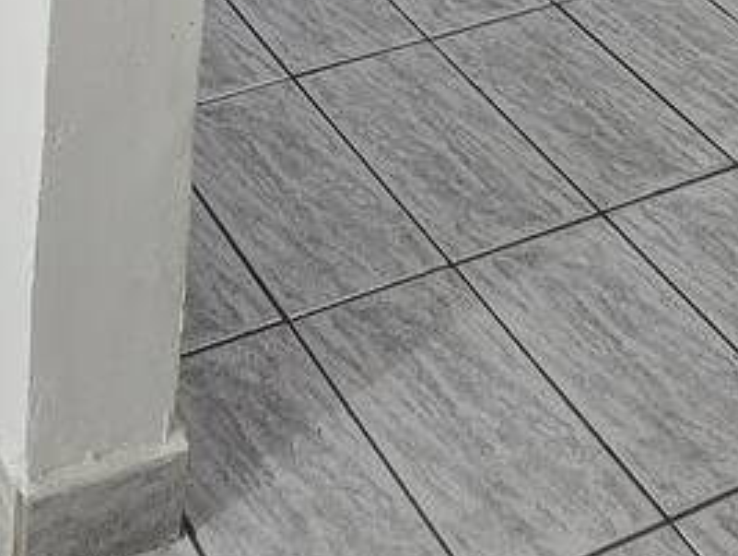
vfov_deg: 15.2
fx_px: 1494
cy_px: -675
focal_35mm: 70
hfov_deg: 26.2
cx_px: -6
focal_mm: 2.2
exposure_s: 1/60
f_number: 2.2
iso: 320
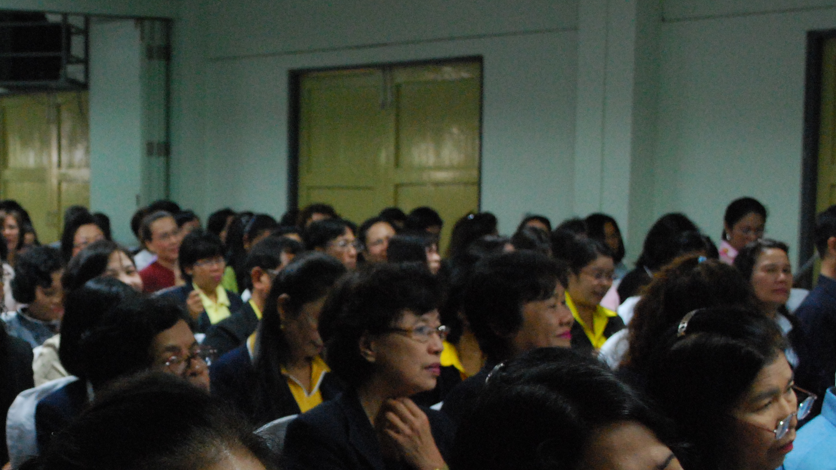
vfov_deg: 16.2
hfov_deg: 27.8
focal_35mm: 74
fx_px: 1640
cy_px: 396
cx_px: 121
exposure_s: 1/25
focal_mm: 26
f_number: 5.6
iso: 1600
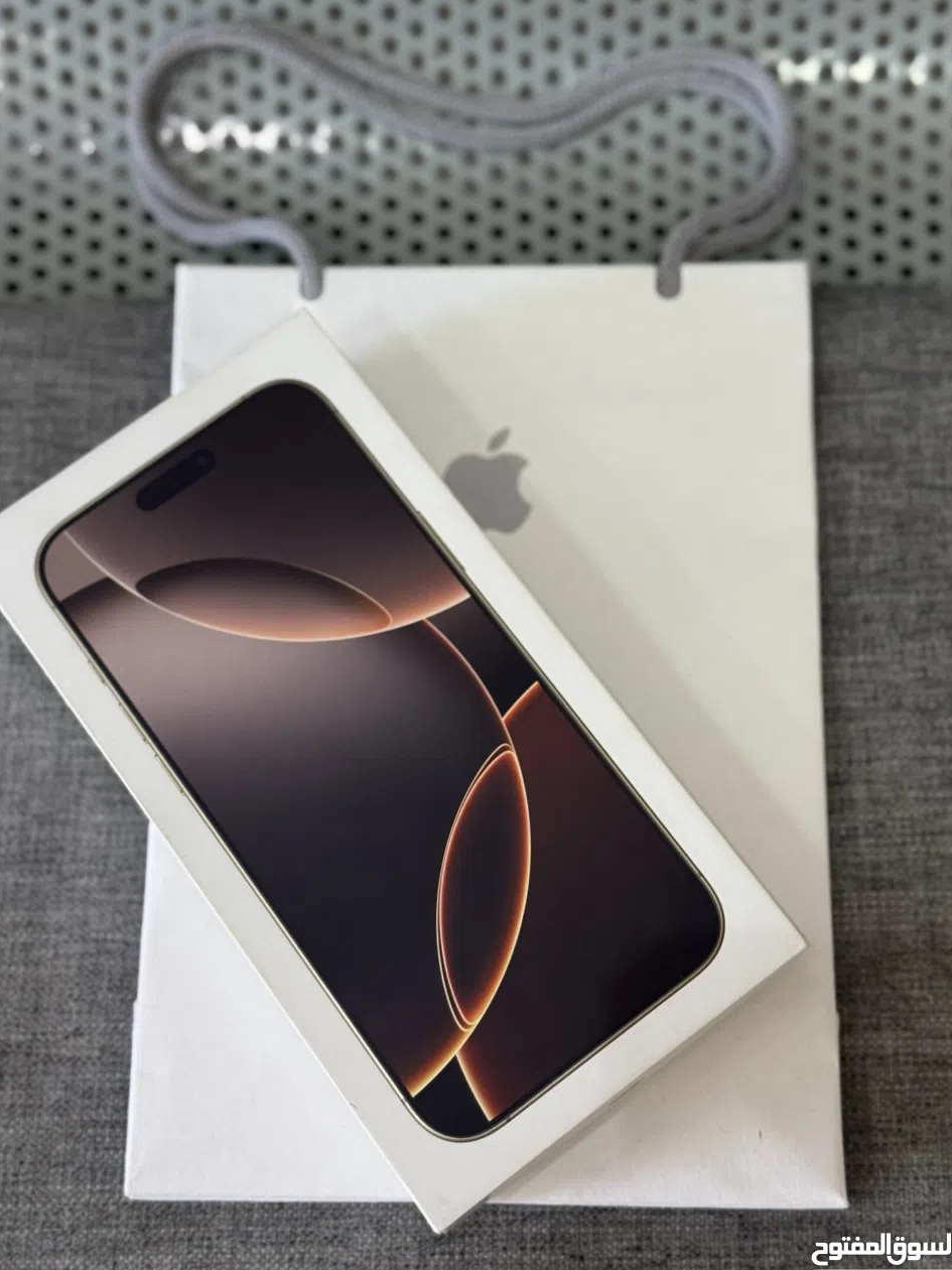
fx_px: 1907
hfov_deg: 28.0
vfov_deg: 36.8
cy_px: 642
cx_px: 466
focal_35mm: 52
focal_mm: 6.76
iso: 80
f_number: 1.78
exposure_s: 1/100
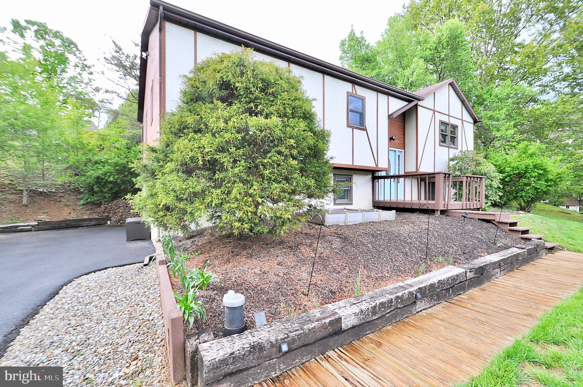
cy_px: 194
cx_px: 292
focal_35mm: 15
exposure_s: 1/60
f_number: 7.1
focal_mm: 10
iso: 400
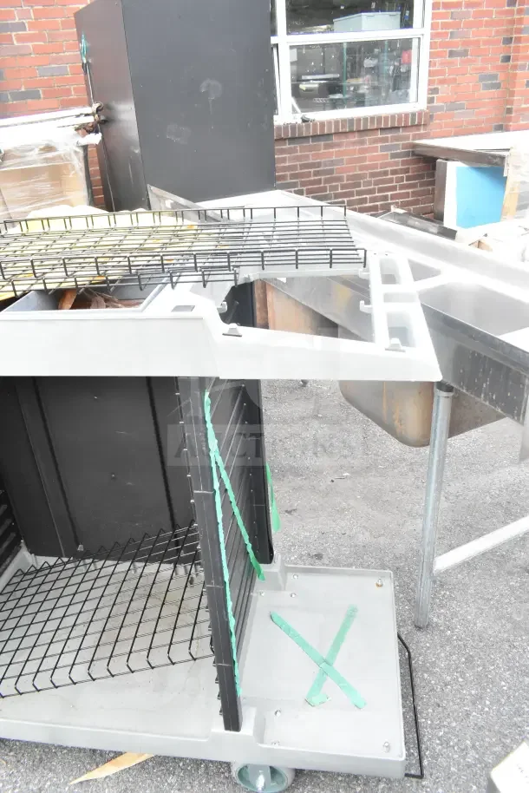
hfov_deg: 48.0
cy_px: 396
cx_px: 264
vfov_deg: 67.4
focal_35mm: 27
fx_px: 595
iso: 1600
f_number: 7.1
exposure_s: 1/200
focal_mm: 18
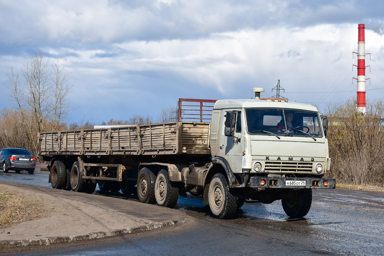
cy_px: 128
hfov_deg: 25.4
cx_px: 192
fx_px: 853
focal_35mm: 80
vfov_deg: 17.1
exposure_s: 1/2000
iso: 400
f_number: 6.3
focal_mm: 80
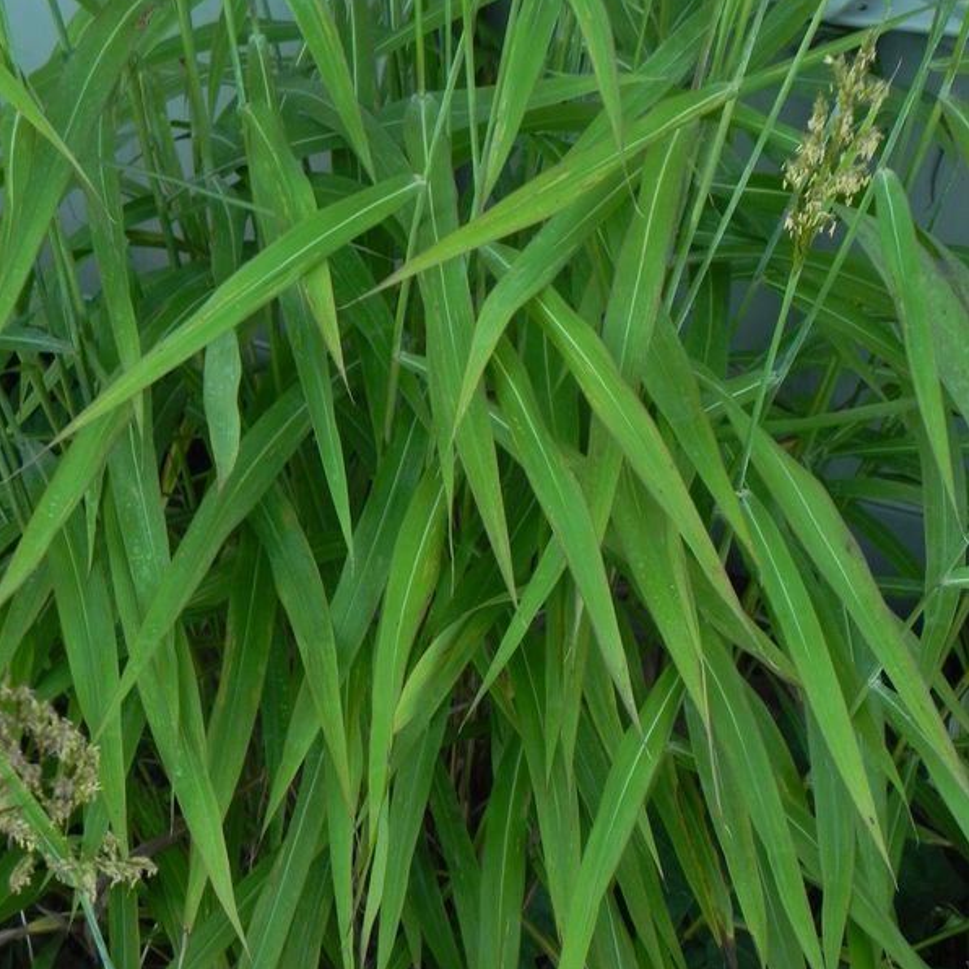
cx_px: 484
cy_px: 584
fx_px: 2819
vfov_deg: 19.5
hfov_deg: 19.5
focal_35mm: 89
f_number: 4.5
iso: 160
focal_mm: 13.4
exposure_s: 1/5
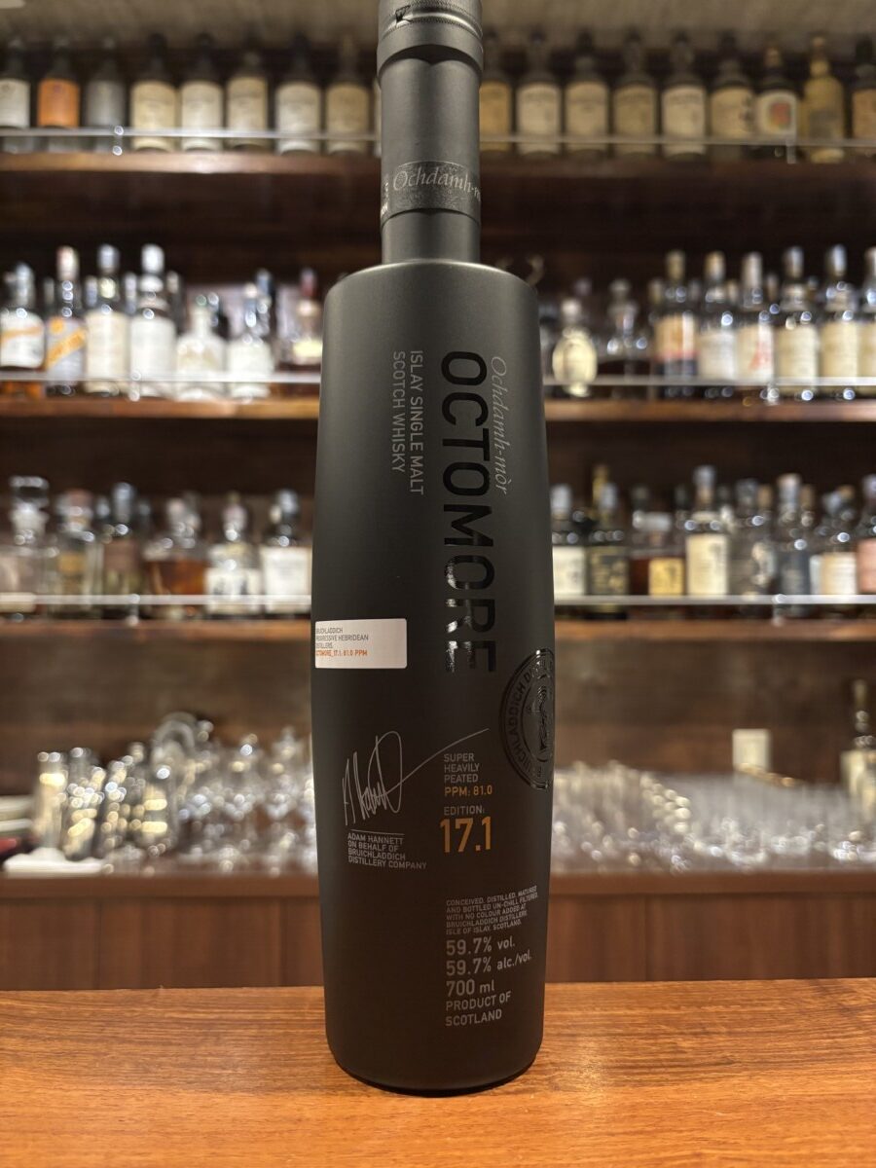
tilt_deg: +3.1
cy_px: 584
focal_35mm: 26
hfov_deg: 53.1
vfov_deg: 67.3
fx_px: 877
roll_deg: -0.2
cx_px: 438
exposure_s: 1/30
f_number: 1.6
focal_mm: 5.96
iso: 800
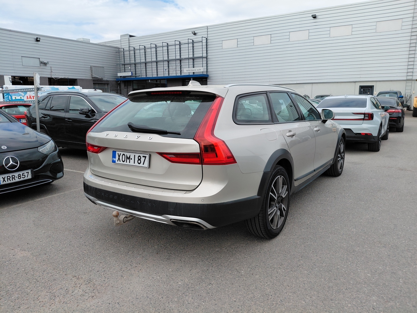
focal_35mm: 25
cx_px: 208
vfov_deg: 54.9
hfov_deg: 69.4
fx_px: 301
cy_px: 156
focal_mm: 4.69
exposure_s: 1/1571
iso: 50
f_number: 1.8
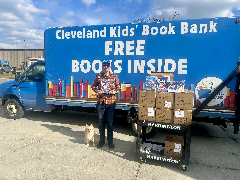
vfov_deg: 53.1
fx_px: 180
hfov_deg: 67.3
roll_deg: -2.4
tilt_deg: -4.9
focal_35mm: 26
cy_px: 90
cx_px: 120
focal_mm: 5.7
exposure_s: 1/5319
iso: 50
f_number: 1.5
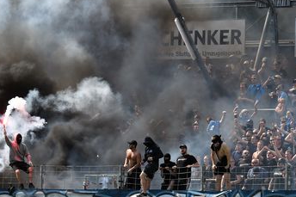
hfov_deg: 5.9
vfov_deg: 3.9
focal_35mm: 348
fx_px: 2860
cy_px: 137
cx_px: 59
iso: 110
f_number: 4.5
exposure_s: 1/1000
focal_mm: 140
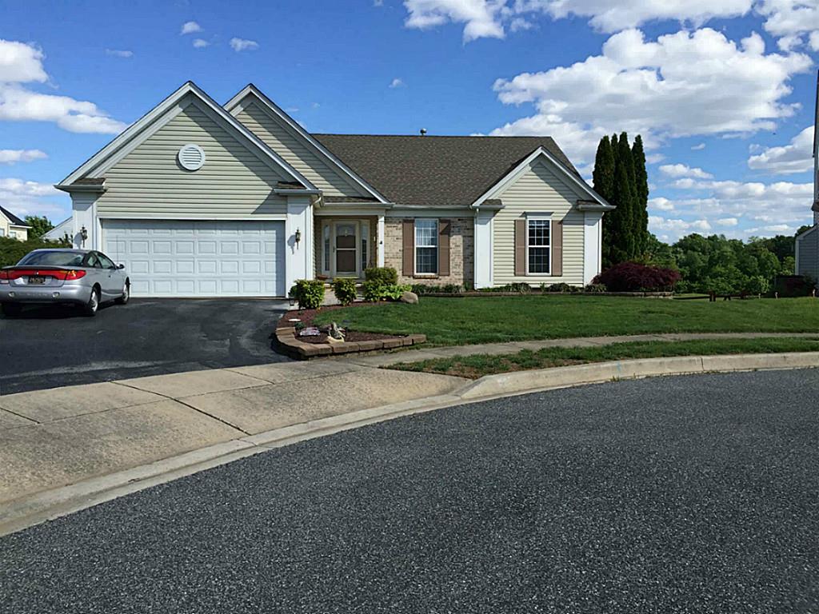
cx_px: 410
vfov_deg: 48.2
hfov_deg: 61.7
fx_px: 686
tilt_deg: -1.5
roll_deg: -0.4
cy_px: 307
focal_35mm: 29
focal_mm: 4.15
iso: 32
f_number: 2.2
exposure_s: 1/1980
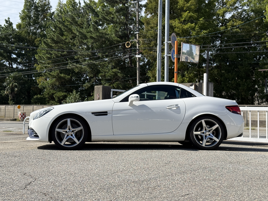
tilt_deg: +1.9
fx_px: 372
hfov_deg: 39.7
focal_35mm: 48
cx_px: 134
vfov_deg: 30.3
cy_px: 100
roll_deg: -1.2
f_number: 1.78
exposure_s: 1/6024
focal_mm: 6.76
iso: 100
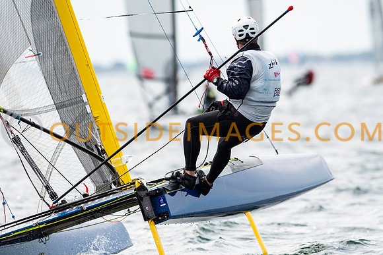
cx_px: 192
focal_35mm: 450
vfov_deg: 3.1
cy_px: 128
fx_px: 4788
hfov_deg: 4.6
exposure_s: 1/4000
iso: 400
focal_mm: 300
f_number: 5
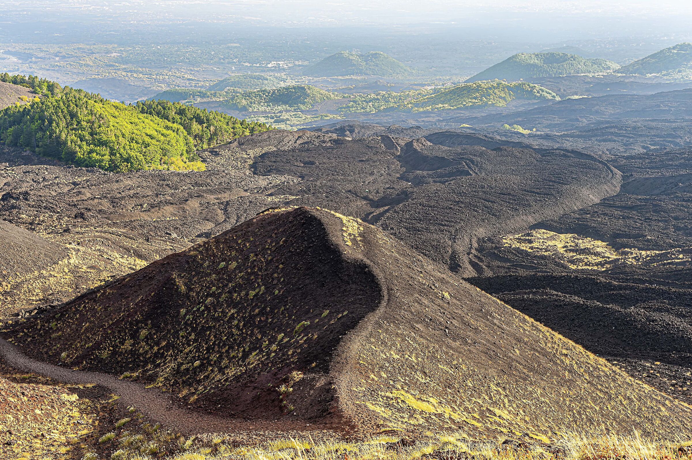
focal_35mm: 52
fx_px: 999
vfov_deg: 26.0
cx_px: 346
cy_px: 230
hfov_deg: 38.2
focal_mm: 52
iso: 250
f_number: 8
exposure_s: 1/125
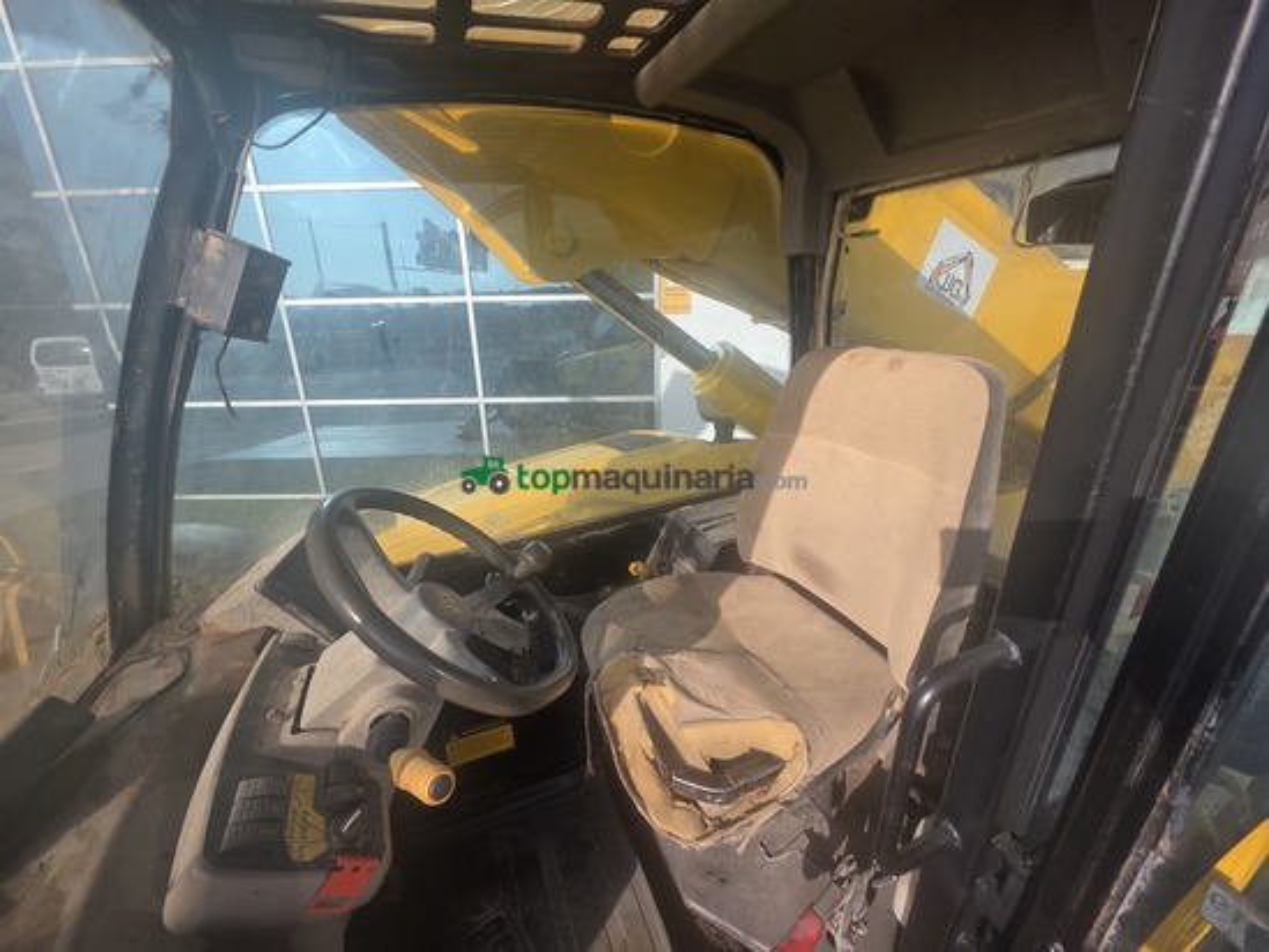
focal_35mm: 13
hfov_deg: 106.2
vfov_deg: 89.9
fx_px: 477
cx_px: 634
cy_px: 476
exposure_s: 1/1070
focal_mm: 2.2
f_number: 1.9
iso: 40
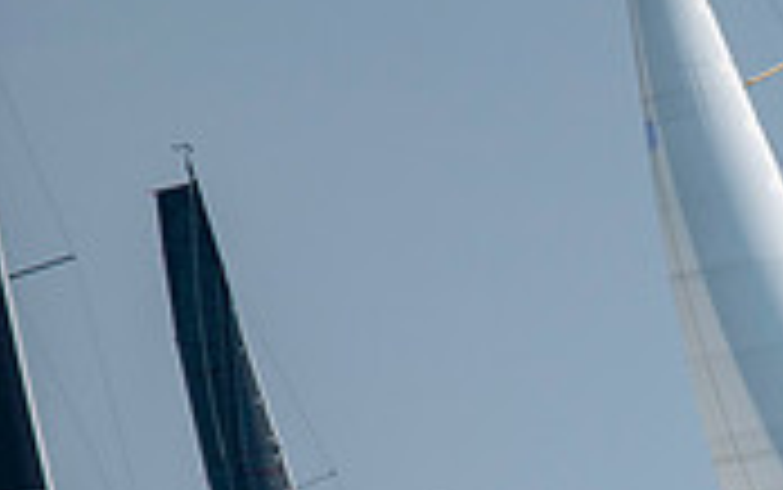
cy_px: 780
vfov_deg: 0.8
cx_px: 936
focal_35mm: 1560
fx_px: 33311
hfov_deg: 1.3
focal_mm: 300
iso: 200
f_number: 4
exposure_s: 1/4000
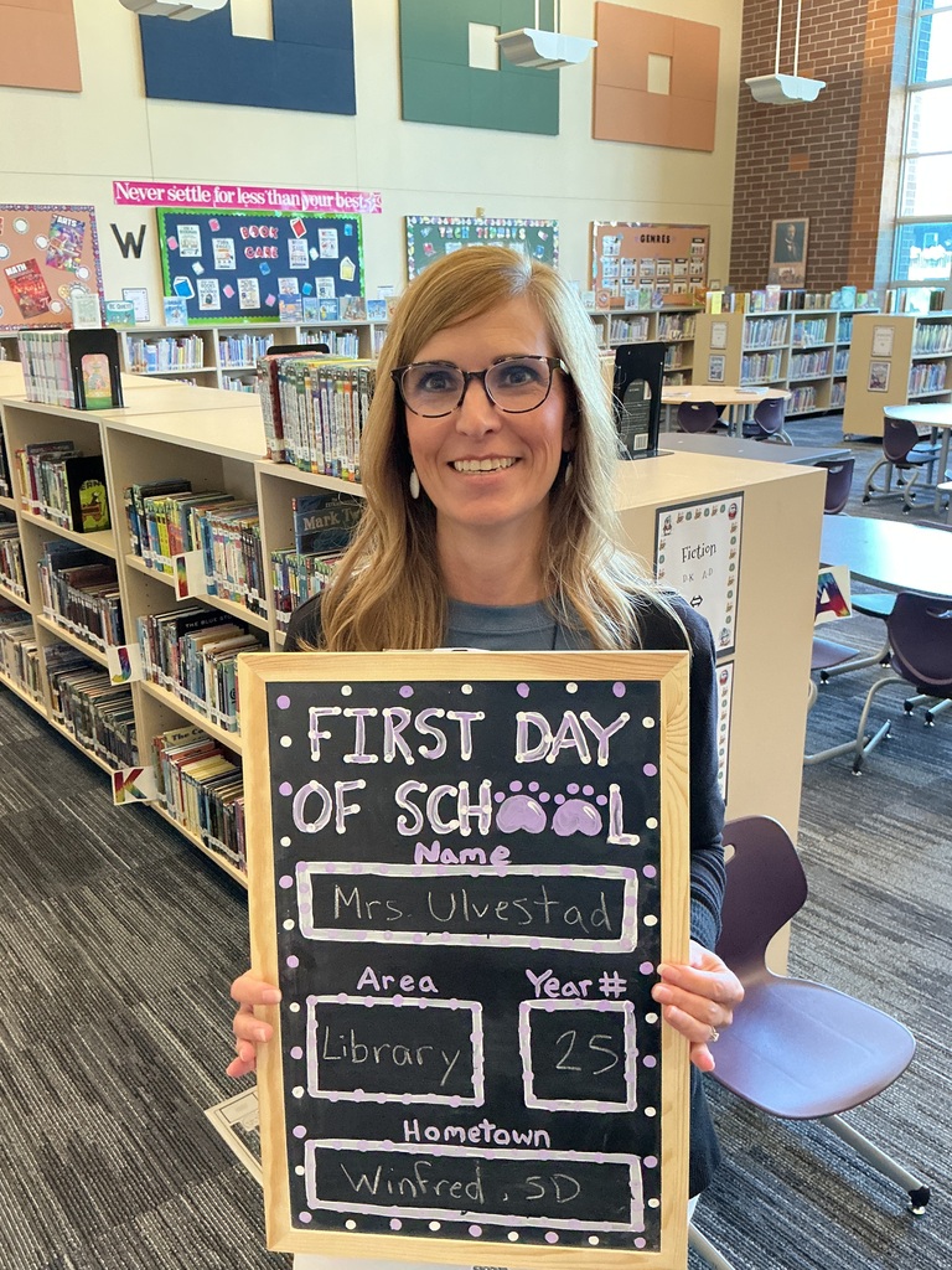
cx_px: 476
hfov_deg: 48.2
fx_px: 1063
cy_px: 635
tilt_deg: -17.7
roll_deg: +1.7
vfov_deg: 61.7
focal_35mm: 29
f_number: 1.8
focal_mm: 3
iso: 200
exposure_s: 1/60
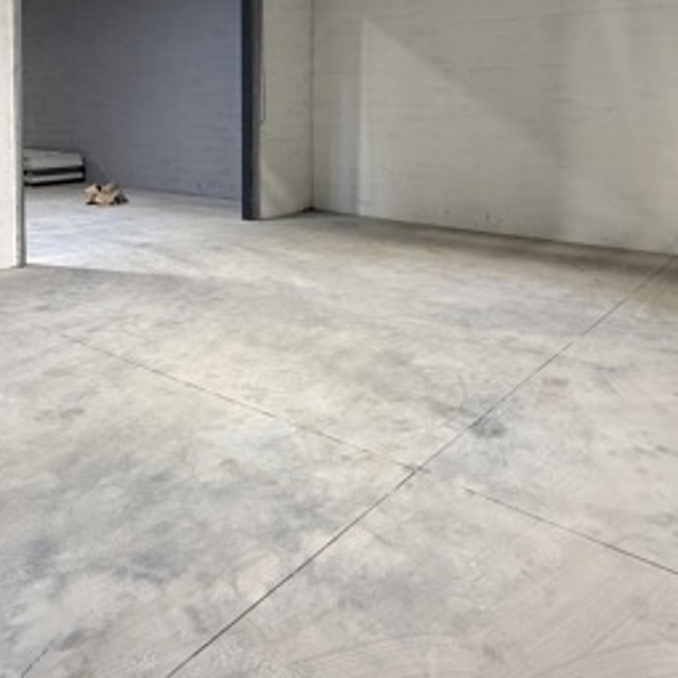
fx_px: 687
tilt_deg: -1.7
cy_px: 141
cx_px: 282
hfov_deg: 52.3
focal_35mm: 31
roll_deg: -0.7
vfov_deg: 49.6
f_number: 2.2
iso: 200
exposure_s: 1/99
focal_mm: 2.22
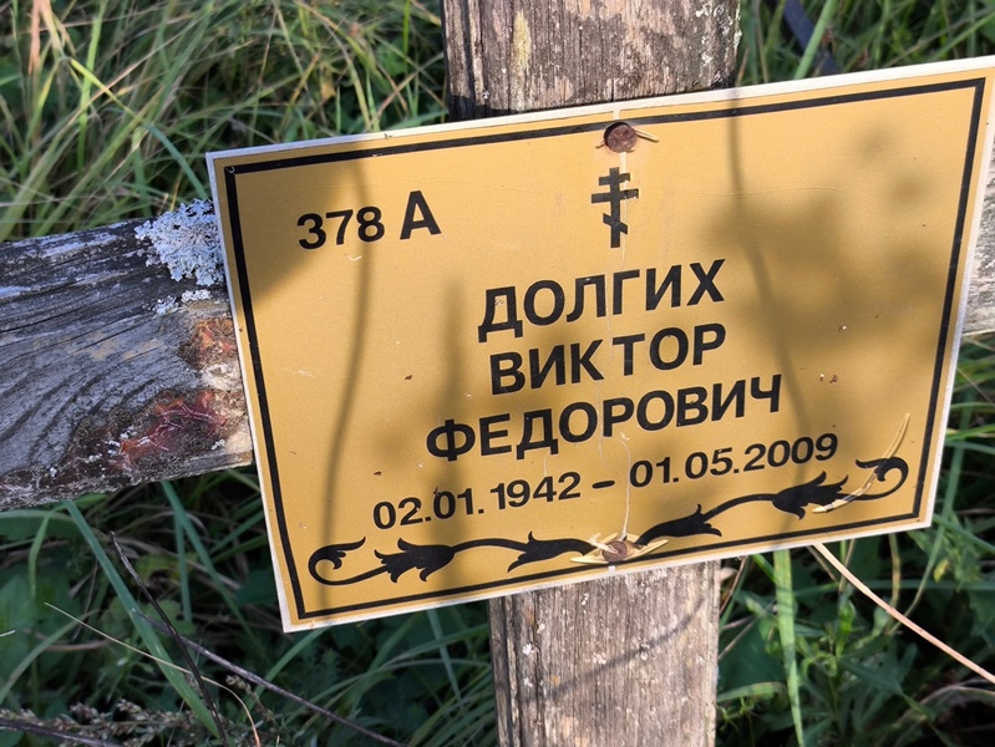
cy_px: 374
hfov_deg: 38.2
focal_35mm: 50
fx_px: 1438
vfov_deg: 29.1
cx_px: 498
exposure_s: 1/208
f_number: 1.7
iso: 50
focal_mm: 4.71
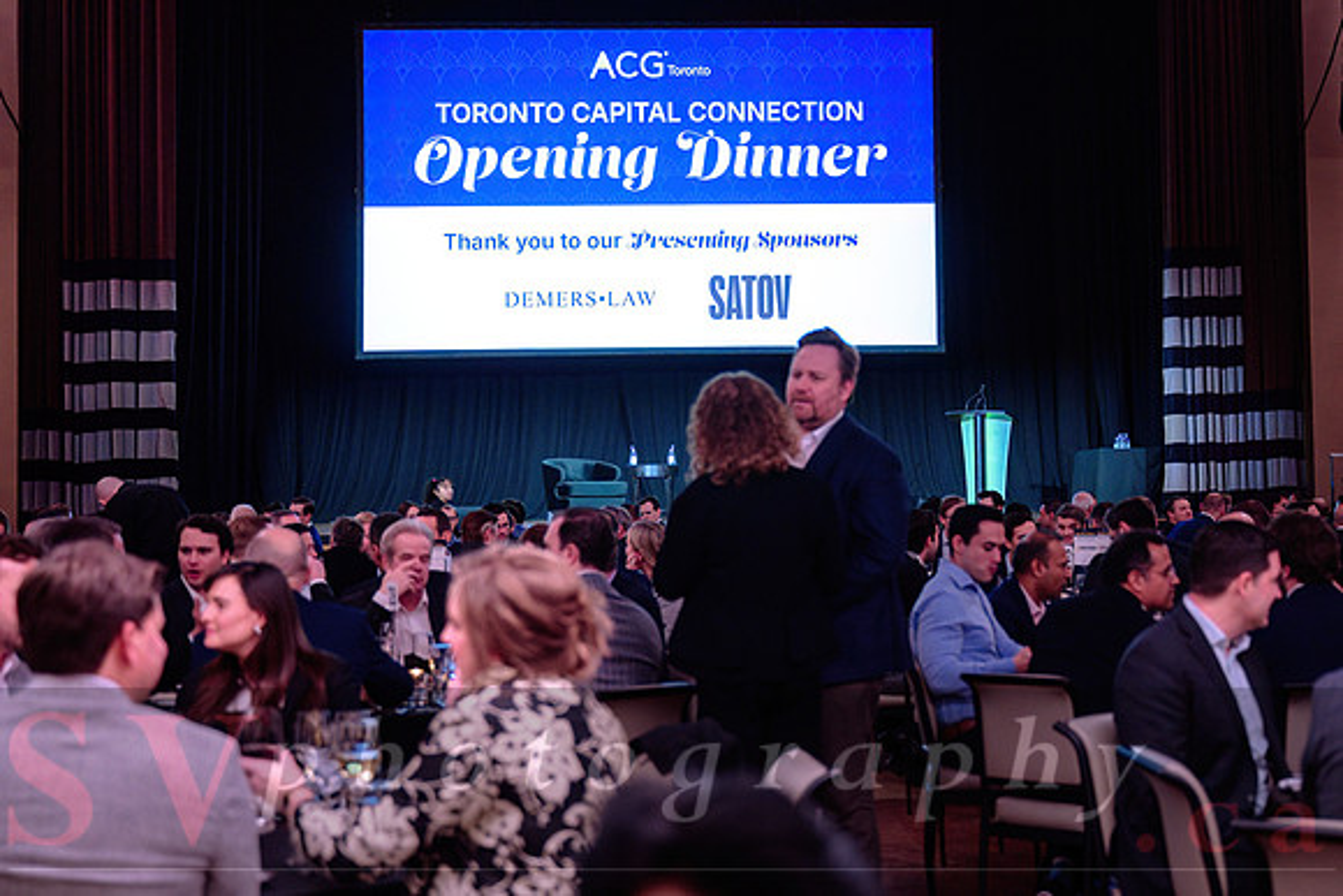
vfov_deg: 23.5
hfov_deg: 34.6
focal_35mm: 58
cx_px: 729
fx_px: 2152
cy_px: 358
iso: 1600
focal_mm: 48
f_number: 2.8
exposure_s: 1/50
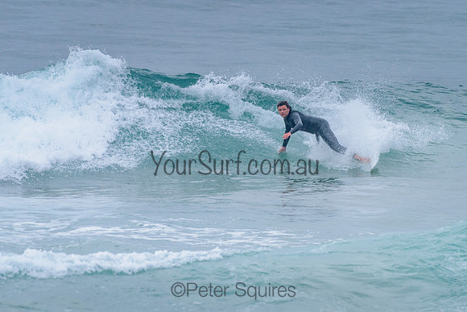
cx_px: 261
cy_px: 151
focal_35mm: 613
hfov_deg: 3.4
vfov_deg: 2.2
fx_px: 7952
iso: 1600
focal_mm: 500
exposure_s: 1/2000
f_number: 5.6
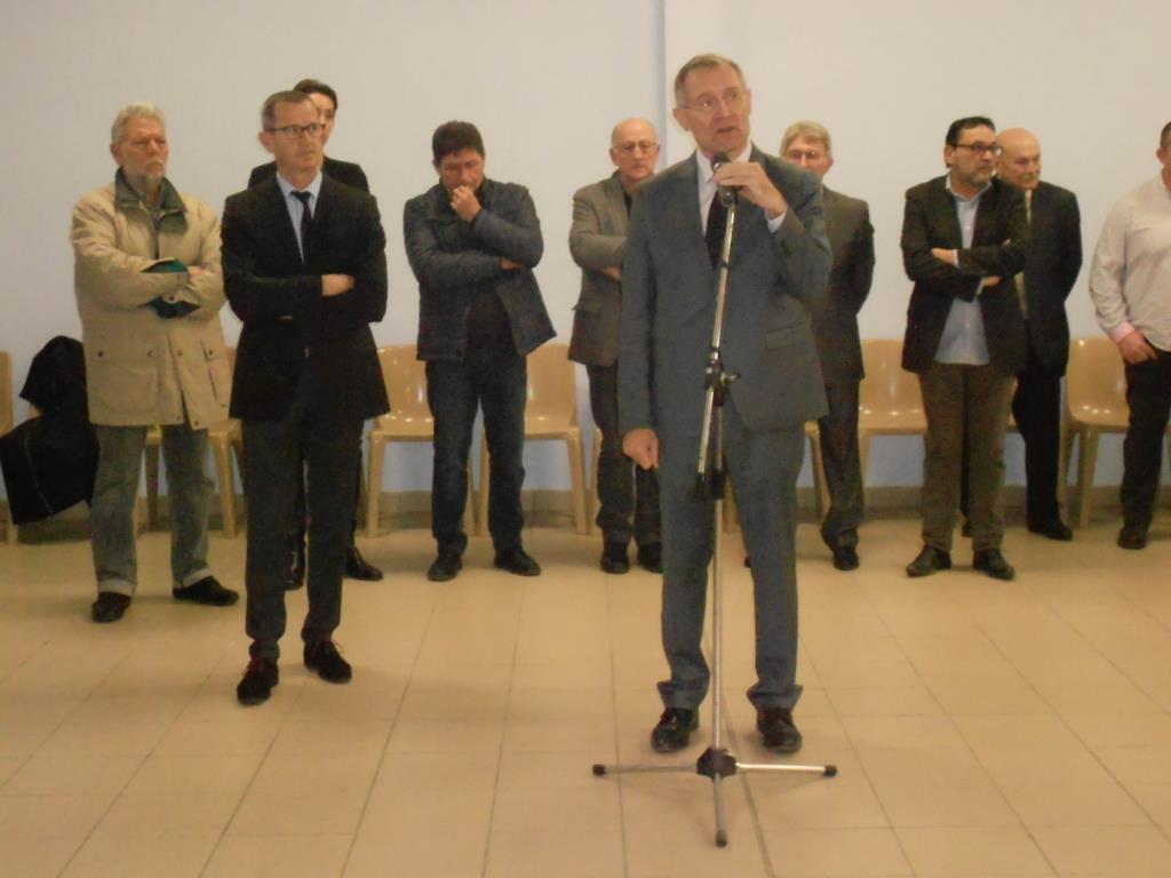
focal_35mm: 56
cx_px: 586
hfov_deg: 34.3
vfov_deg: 26.1
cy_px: 439
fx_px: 1894
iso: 1250
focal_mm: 10
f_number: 4.9
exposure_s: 1/60
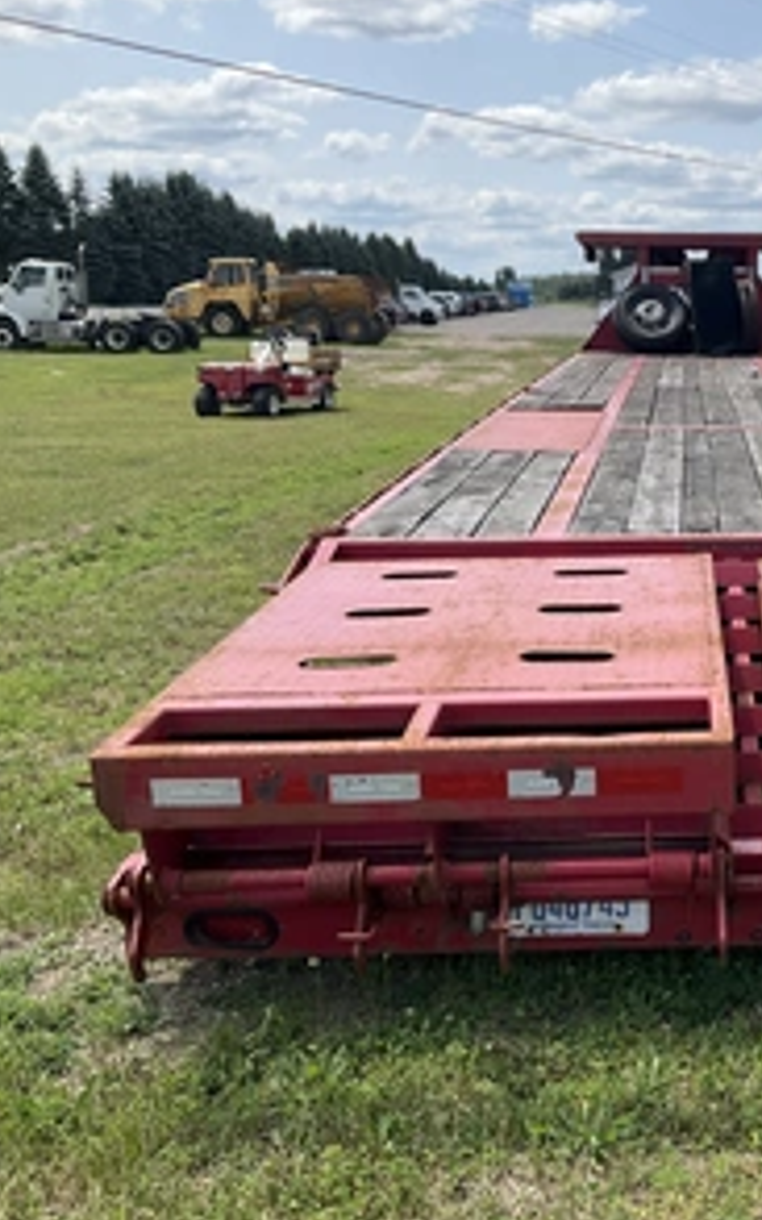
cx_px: 725
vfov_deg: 47.2
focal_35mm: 42
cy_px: 600
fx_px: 1396
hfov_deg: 29.0
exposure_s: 1/1675
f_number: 1.8
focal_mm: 3
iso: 25
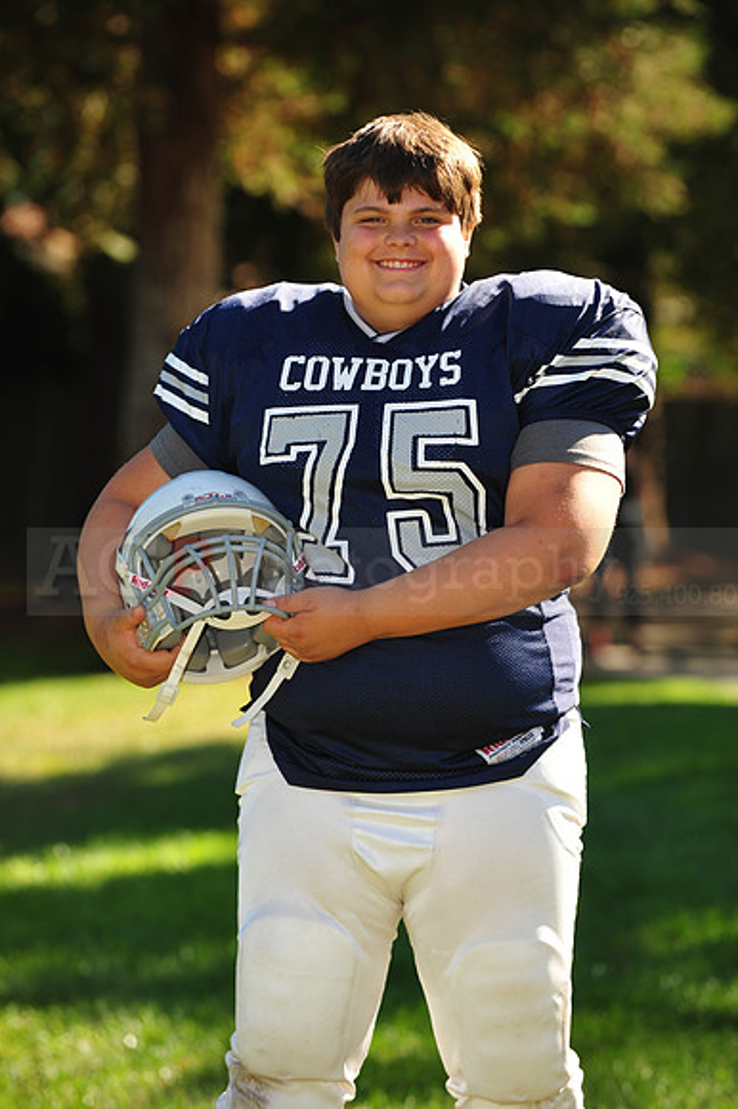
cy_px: 554
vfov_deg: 12.8
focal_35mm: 160
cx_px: 369
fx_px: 4925
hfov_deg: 8.6
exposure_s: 1/400
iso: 200
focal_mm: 160
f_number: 4.5
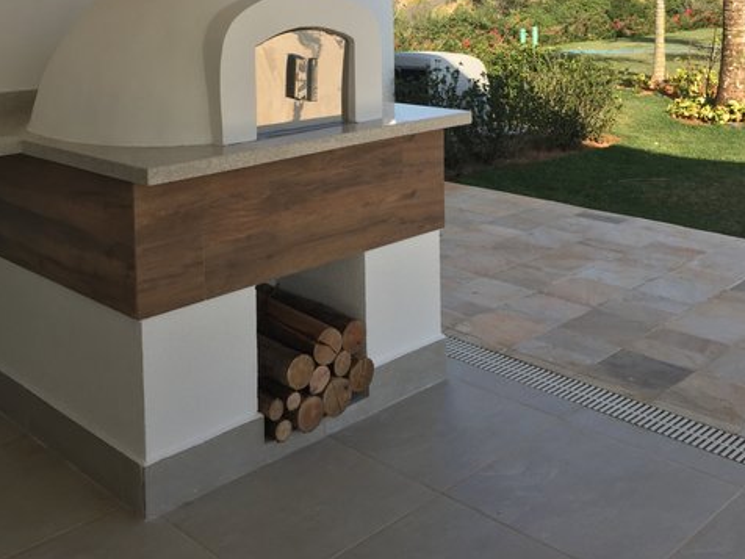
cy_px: 73
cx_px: 373
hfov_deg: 44.8
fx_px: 904
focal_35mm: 42
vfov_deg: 32.9
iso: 32
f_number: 2.2
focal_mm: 4.15
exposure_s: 1/898
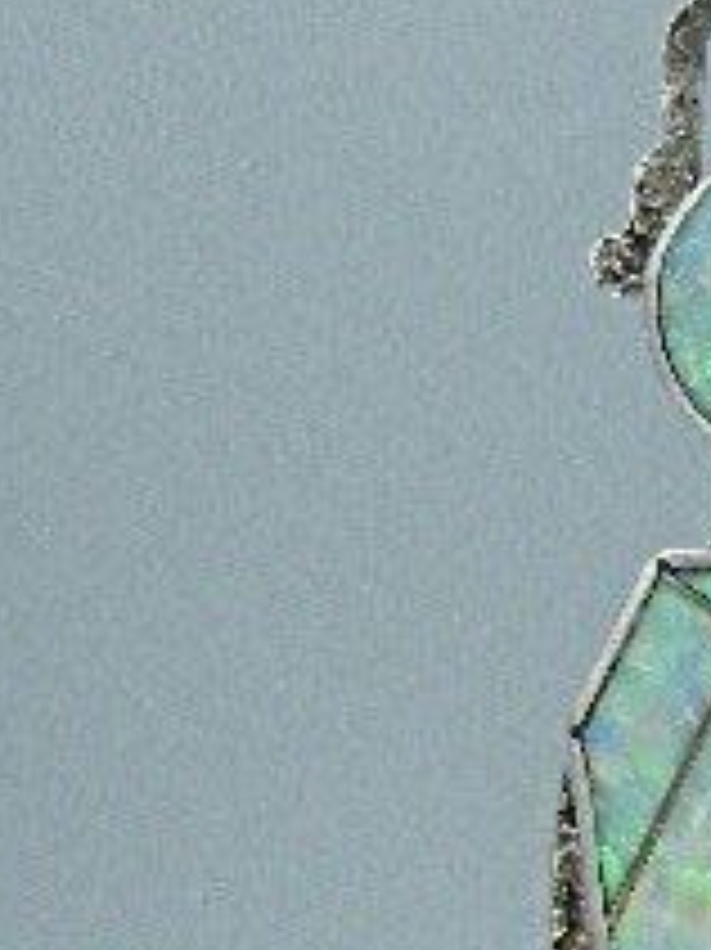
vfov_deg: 21.1
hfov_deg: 15.6
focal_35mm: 91
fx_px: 2495
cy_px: 837
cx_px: 846
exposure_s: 1/21.5
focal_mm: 5.4
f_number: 3.5
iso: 400
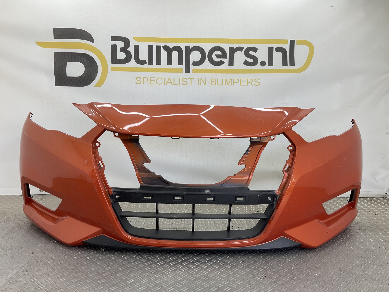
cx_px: 194
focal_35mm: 29
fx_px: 326
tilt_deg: -6.6
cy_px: 146
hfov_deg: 61.7
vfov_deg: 48.2
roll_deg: -1.9
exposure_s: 1/122
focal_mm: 3
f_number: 1.8
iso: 16
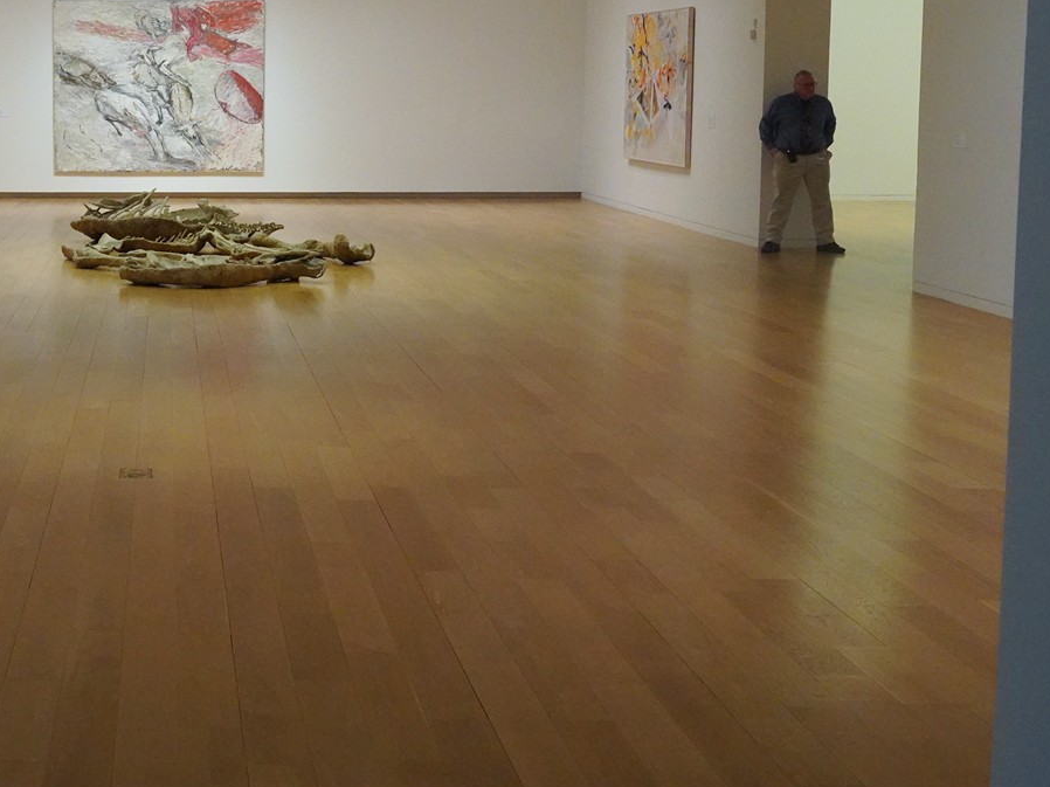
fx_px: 1819
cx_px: 154
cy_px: 246
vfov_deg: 24.3
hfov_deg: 31.1
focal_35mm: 60
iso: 8000
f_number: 7.1
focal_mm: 28
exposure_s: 1/100
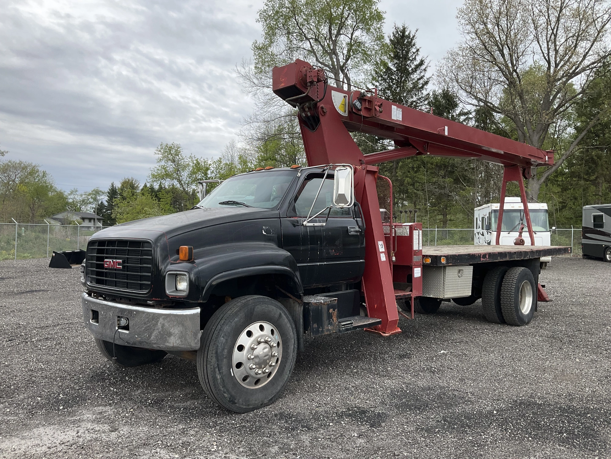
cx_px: 306
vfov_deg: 48.2
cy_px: 230
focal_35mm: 29
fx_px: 512
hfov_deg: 61.7
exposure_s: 1/635
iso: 25
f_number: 1.8
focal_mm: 3
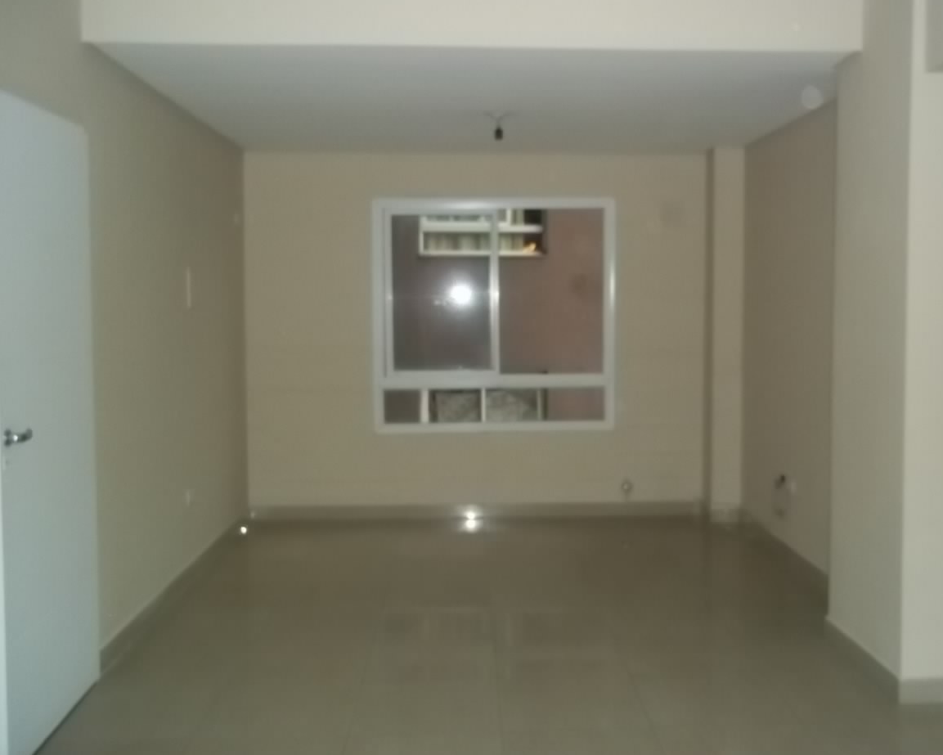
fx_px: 1089
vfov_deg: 38.2
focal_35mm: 39
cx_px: 523
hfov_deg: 46.8
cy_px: 371
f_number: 3.1
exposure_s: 1/30
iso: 320
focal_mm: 6.5
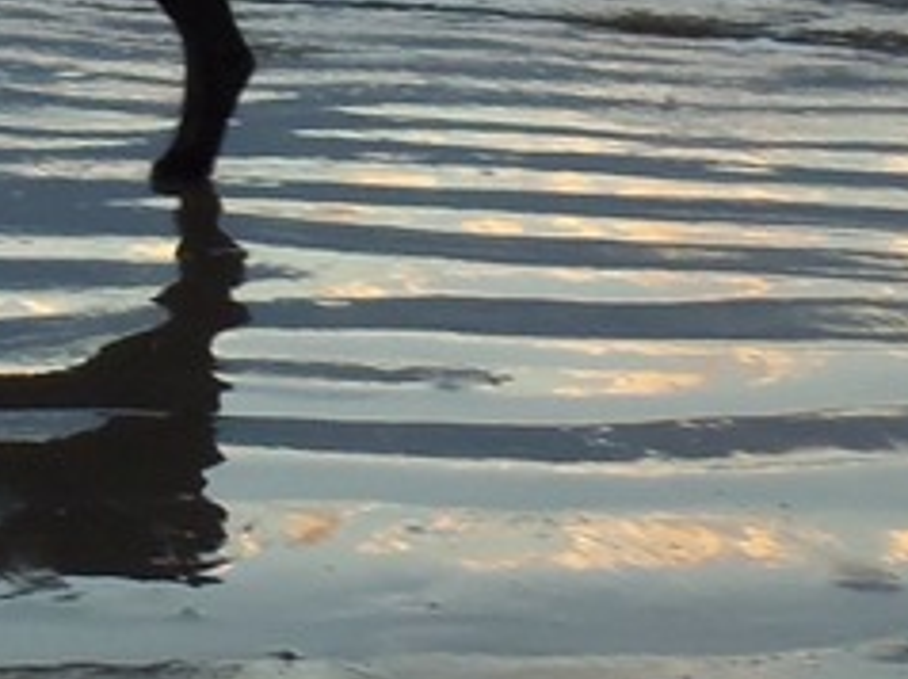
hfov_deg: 15.5
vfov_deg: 11.5
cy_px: -202
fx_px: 3276
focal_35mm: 125
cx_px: -25
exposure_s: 1/80
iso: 80
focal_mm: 5.2
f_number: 3.4
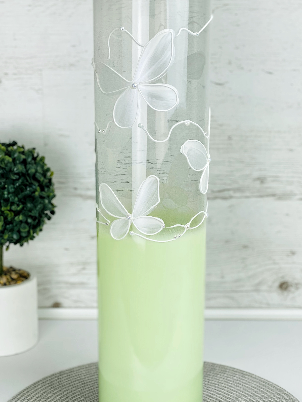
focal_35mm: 65
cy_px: 217
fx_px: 756
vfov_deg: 29.8
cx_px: 135
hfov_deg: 22.6
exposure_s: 1/228
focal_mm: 6
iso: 20
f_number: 2
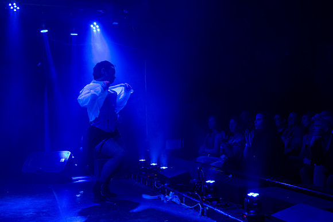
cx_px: 205
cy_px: 86
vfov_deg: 24.5
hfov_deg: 36.0
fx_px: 510
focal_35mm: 55
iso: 3200
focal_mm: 44
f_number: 4
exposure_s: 1/125
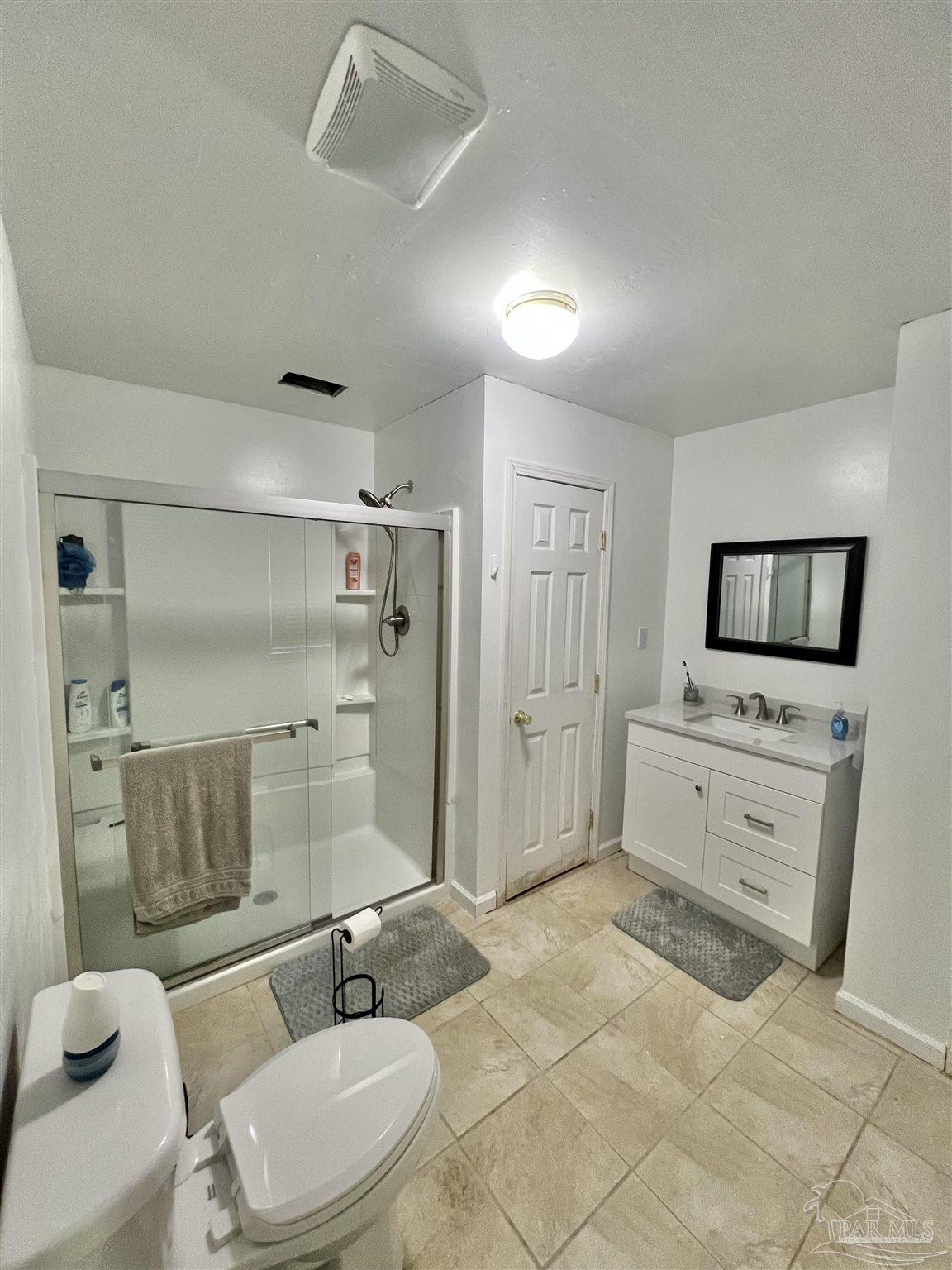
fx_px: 477
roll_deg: -1.2
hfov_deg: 89.9
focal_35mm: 13
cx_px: 476
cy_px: 635
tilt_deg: -3.9
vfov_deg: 106.2
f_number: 1.8
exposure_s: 1/60
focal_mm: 1.57
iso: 200
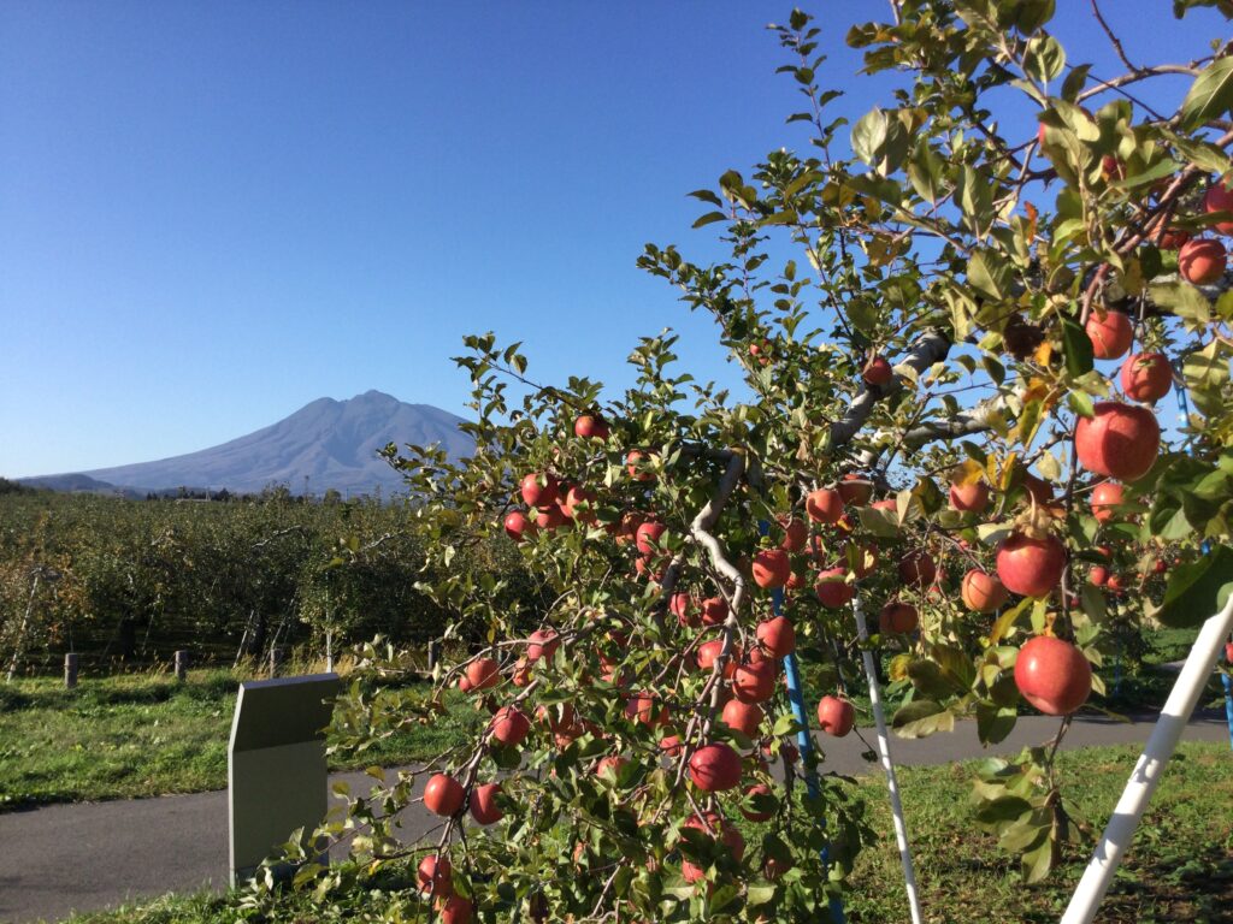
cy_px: 462
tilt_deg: -1.2
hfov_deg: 58.4
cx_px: 616
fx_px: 1104
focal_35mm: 31
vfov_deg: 45.4
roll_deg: -0.7
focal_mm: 3.3
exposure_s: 1/926
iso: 25
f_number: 2.4
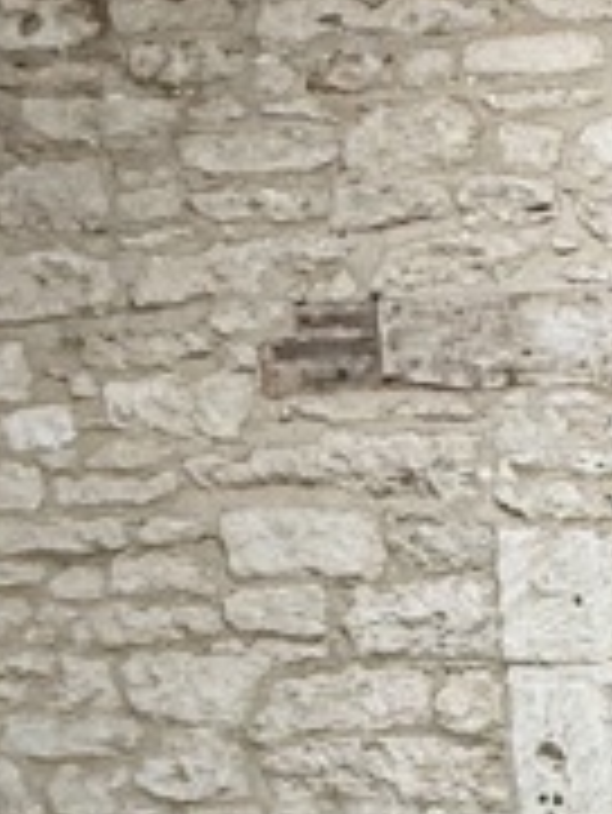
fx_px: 1860
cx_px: 1570
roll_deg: +0.9
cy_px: 756
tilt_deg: -6.7
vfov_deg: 23.9
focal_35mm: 79
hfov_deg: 12.9
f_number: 2.2
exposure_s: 1/100
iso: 250
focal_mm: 2.22
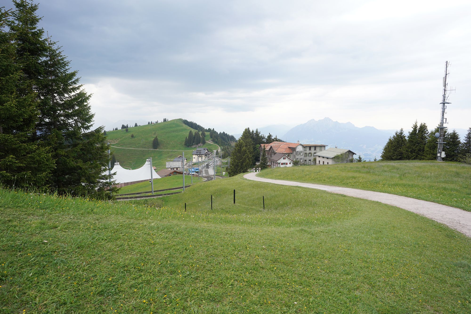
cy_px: 157
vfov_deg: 53.1
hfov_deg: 73.7
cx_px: 236
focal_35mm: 24
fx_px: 314
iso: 100
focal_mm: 24
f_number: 5
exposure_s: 1/100
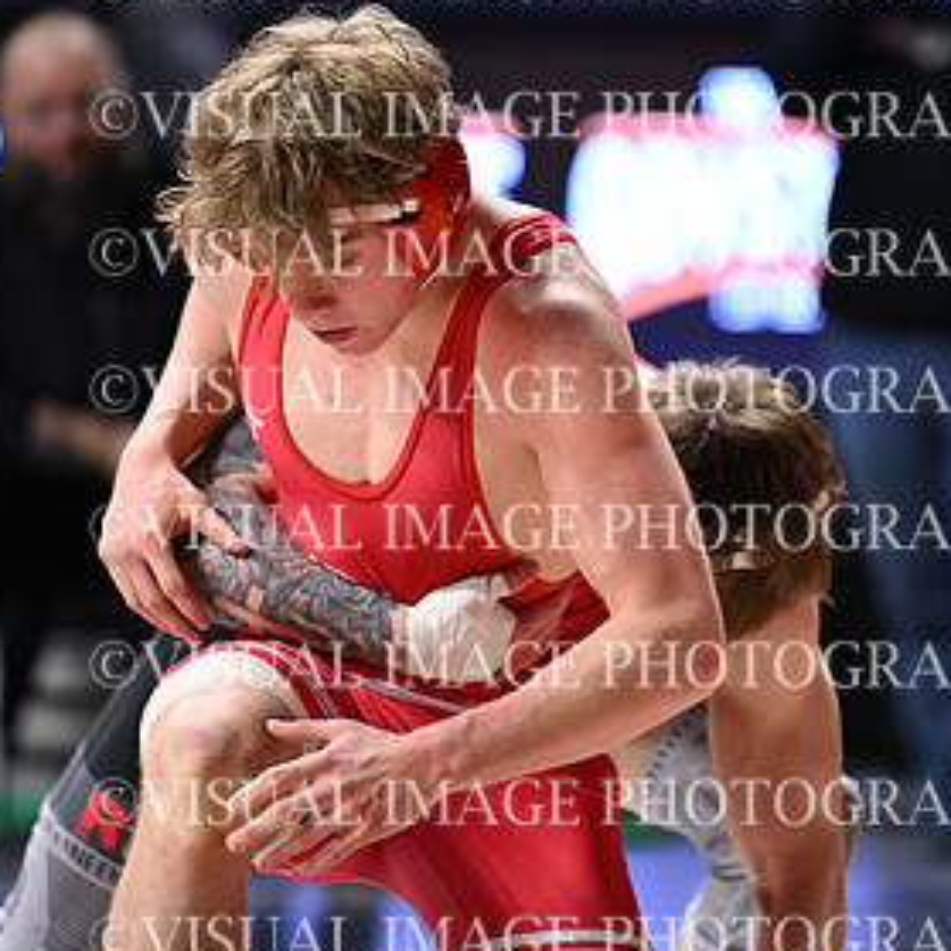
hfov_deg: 4.9
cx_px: 583
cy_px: 458
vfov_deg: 4.9
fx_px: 11003
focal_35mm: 354
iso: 3200
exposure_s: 1/1000
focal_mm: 200
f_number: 2.8
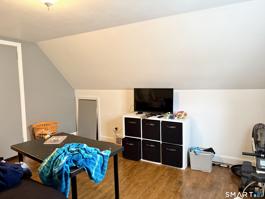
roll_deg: +0.3
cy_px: 100
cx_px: 132
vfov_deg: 56.8
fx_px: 184
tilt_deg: -5.9
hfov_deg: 71.6
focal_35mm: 24
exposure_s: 1/60
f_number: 1.78
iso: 400
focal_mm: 6.76
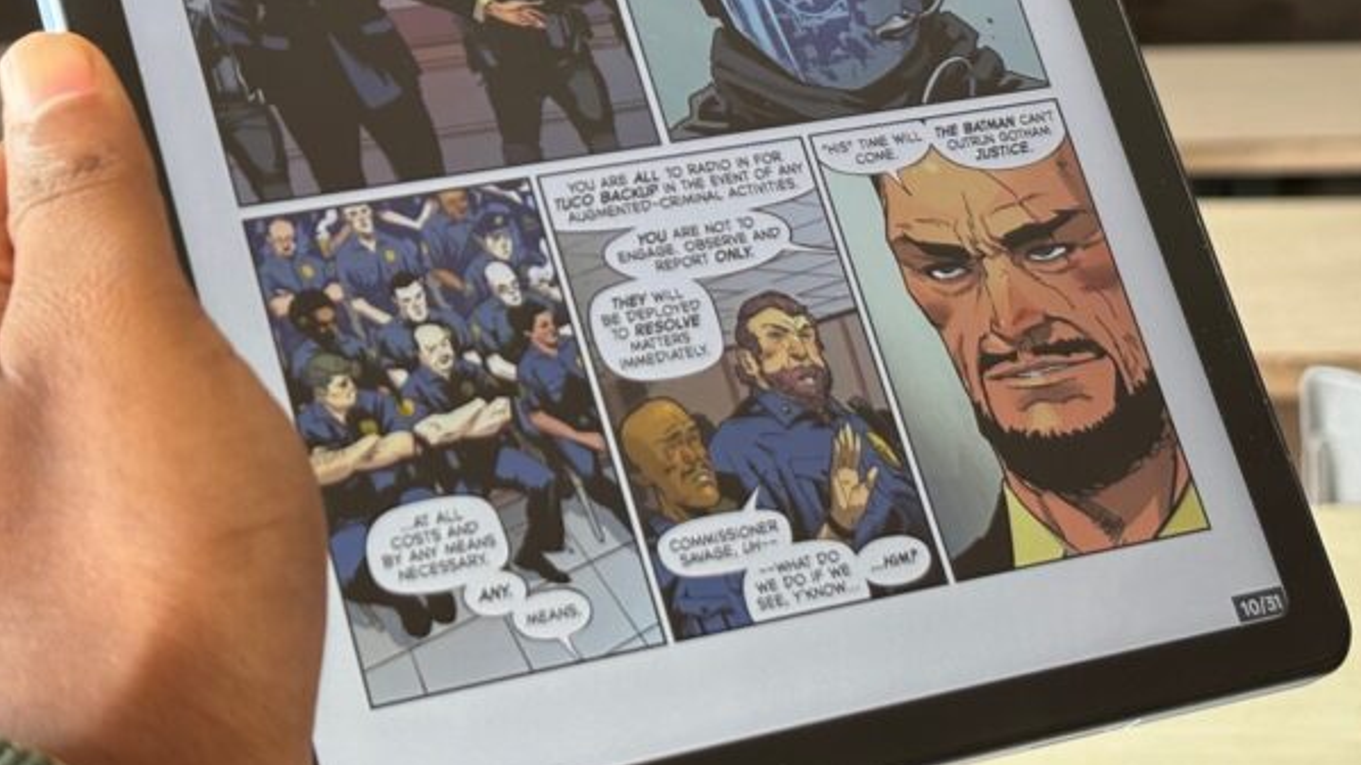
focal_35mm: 97
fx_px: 3500
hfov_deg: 22.0
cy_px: 50
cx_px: 576
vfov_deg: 12.4
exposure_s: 1/99
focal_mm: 5.96
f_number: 1.6
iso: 50
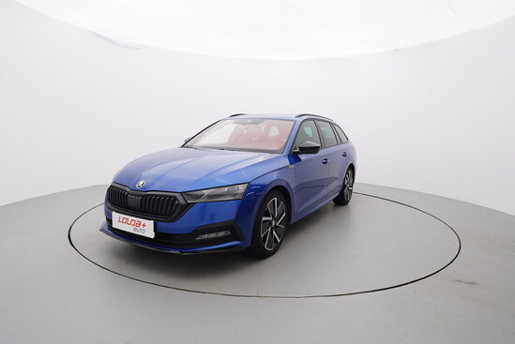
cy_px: 172
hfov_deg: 77.3
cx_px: 258
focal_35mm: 22
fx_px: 322
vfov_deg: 56.2
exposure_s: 1/80
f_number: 5.6
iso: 200
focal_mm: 15
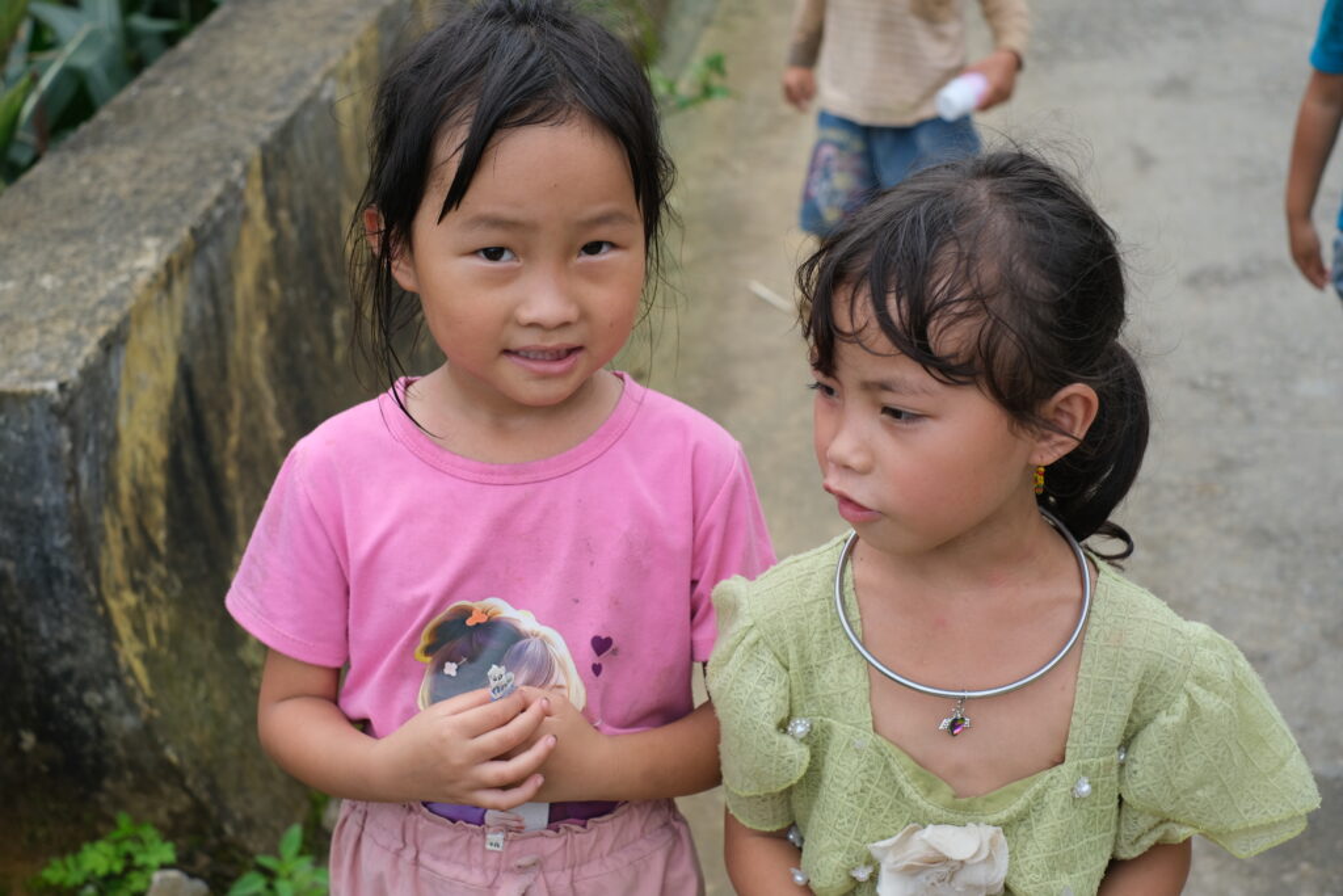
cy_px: 448
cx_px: 672
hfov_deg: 37.5
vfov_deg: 25.5
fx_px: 1977
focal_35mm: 53
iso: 320
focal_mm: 35
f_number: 4
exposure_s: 1/680
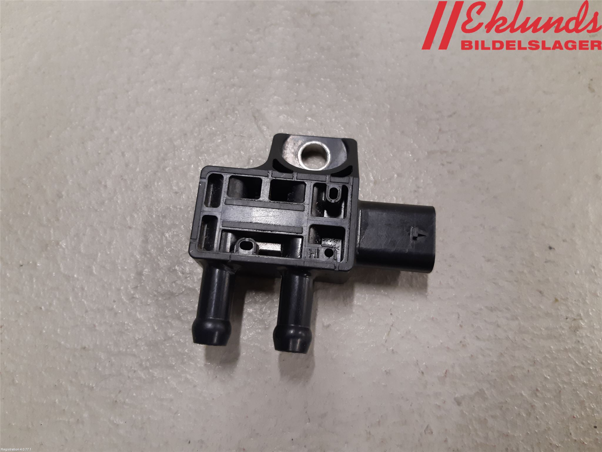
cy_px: 226
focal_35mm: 26
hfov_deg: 67.3
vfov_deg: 53.1
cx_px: 301
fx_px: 452
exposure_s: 1/50
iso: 160
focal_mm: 3.93
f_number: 1.7
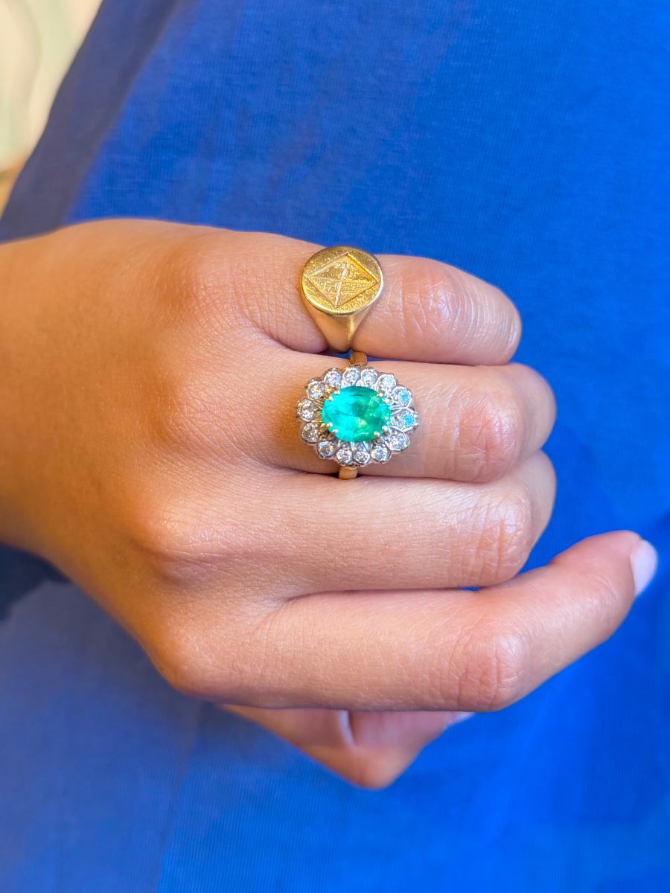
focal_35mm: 24
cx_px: 335
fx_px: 619
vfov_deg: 71.6
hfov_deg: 56.8
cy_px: 446
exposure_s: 1/50
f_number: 1.78
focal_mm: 6.76
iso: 160
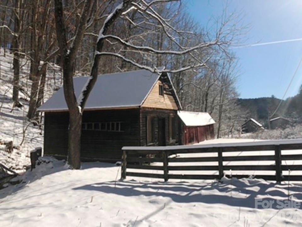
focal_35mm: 28
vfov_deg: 49.7
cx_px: 151
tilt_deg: +2.7
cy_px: 114
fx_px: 244
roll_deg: +1.8
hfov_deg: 63.4
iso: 20
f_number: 1.8
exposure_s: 1/4000
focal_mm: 4
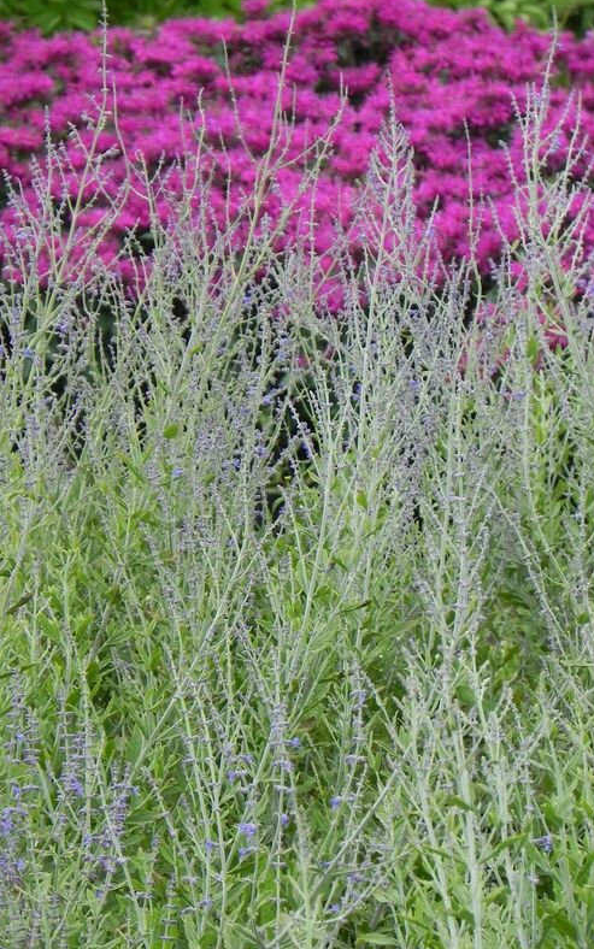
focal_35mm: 313
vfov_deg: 6.7
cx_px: 255
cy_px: 477
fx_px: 8101
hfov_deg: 4.2
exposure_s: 1/320
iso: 160
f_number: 5
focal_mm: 51.8
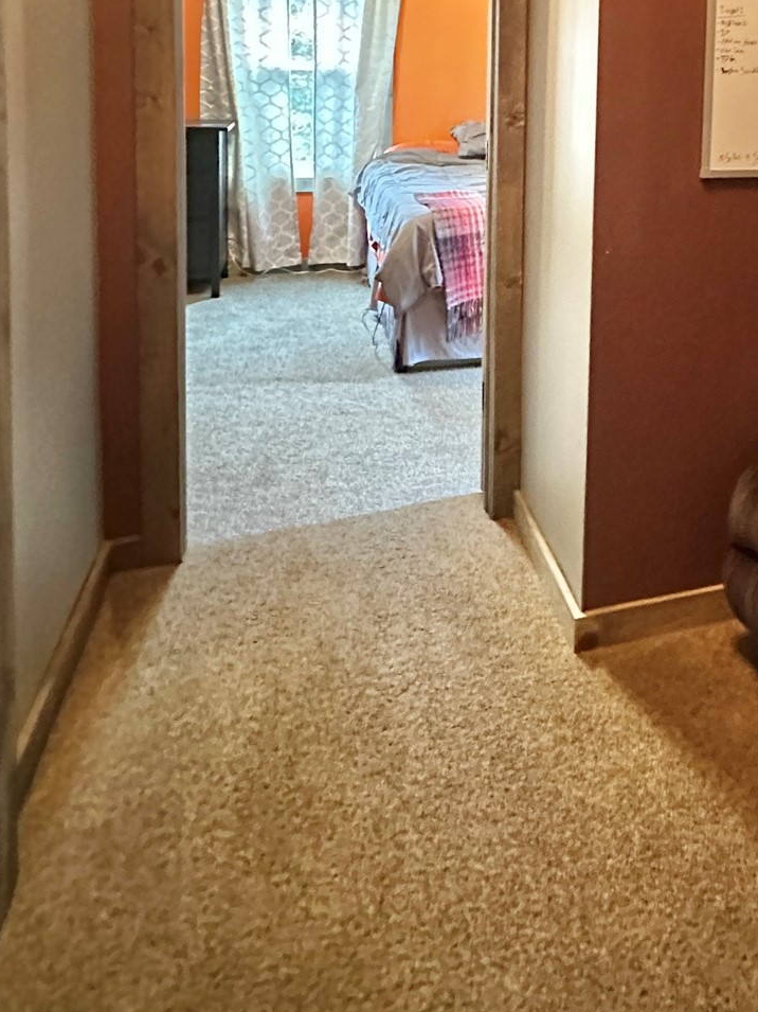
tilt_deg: -3.4
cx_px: 697
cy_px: 159
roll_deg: +0.5
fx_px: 876
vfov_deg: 54.5
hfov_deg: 42.5
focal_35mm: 30
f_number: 2.2
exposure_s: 1/40
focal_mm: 2.22
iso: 1600
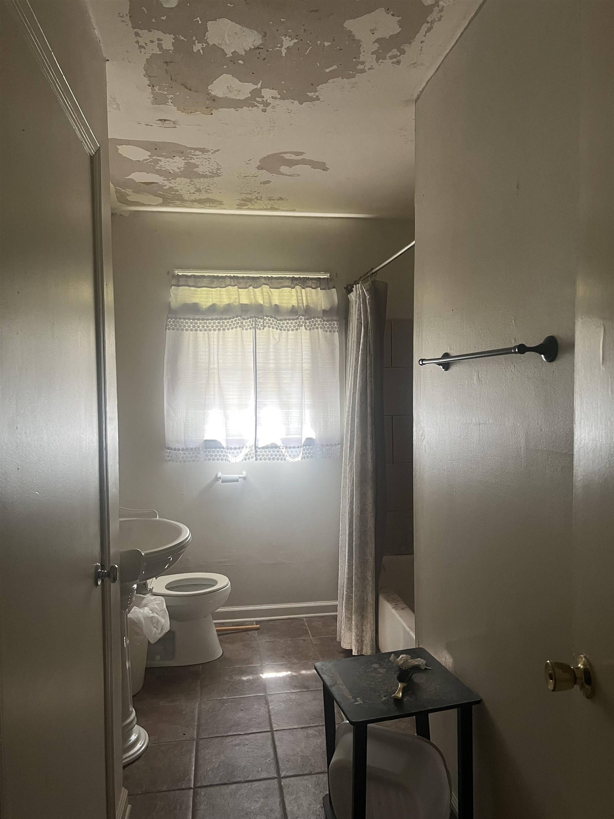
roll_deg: +1.5
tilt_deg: -1.2
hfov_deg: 53.1
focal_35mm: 26
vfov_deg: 67.3
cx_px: 307
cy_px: 410
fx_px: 615
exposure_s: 1/60
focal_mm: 5.7
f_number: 1.5
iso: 320
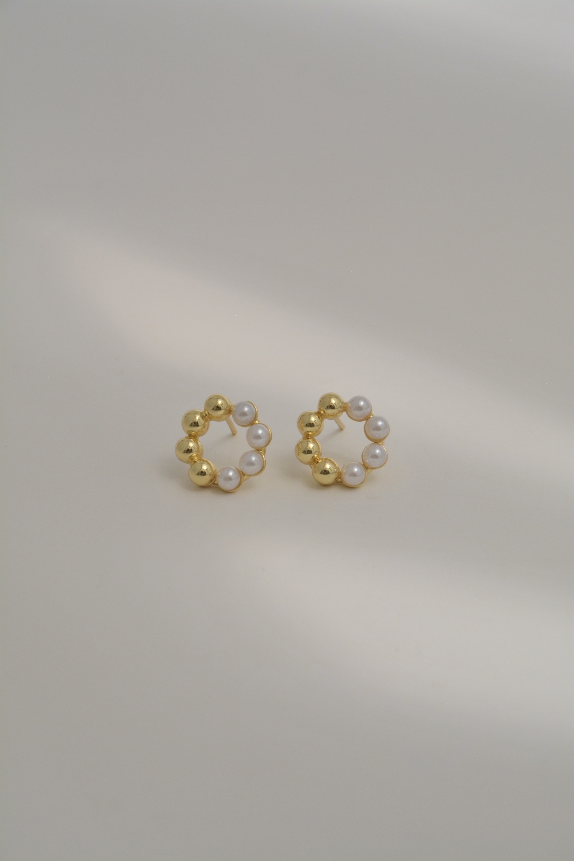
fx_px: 4663
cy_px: 430
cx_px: 287
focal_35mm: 195
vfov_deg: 10.5
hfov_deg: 7.0
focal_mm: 130
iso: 640
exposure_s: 1/2500
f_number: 13
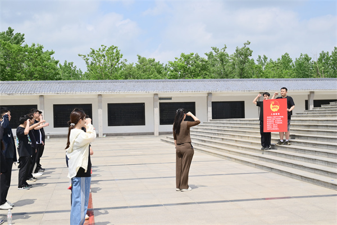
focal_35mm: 50
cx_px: 168
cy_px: 112
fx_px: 468
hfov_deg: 39.6
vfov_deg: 27.0
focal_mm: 50
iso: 100
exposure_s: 1/800
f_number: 6.3
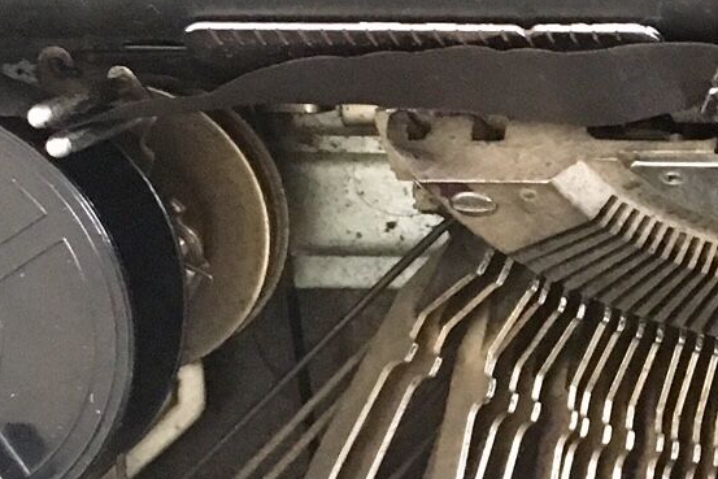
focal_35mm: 110
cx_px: 837
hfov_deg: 17.8
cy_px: 199
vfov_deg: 12.5
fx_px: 2194
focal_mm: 4.15
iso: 250
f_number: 2.2
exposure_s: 1/17
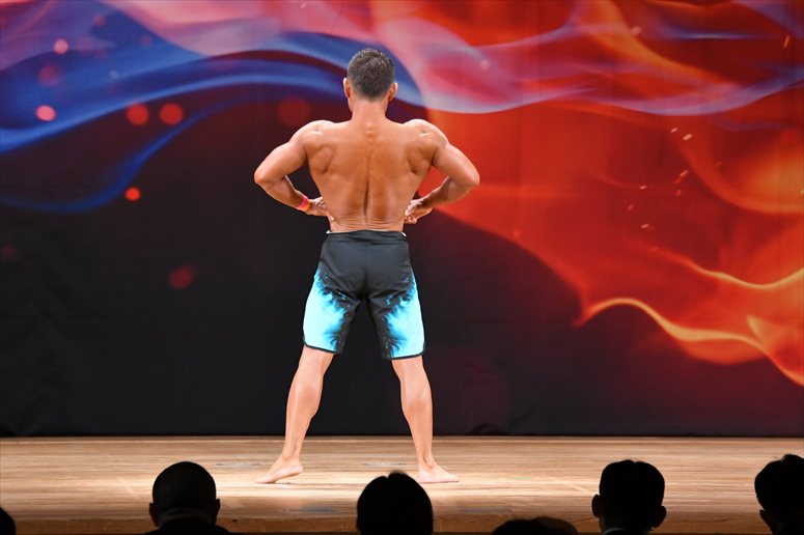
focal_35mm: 240
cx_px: 402
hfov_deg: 8.6
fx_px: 5357
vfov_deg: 5.7
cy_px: 268
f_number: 5.6
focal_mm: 160
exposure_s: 1/400
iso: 3200
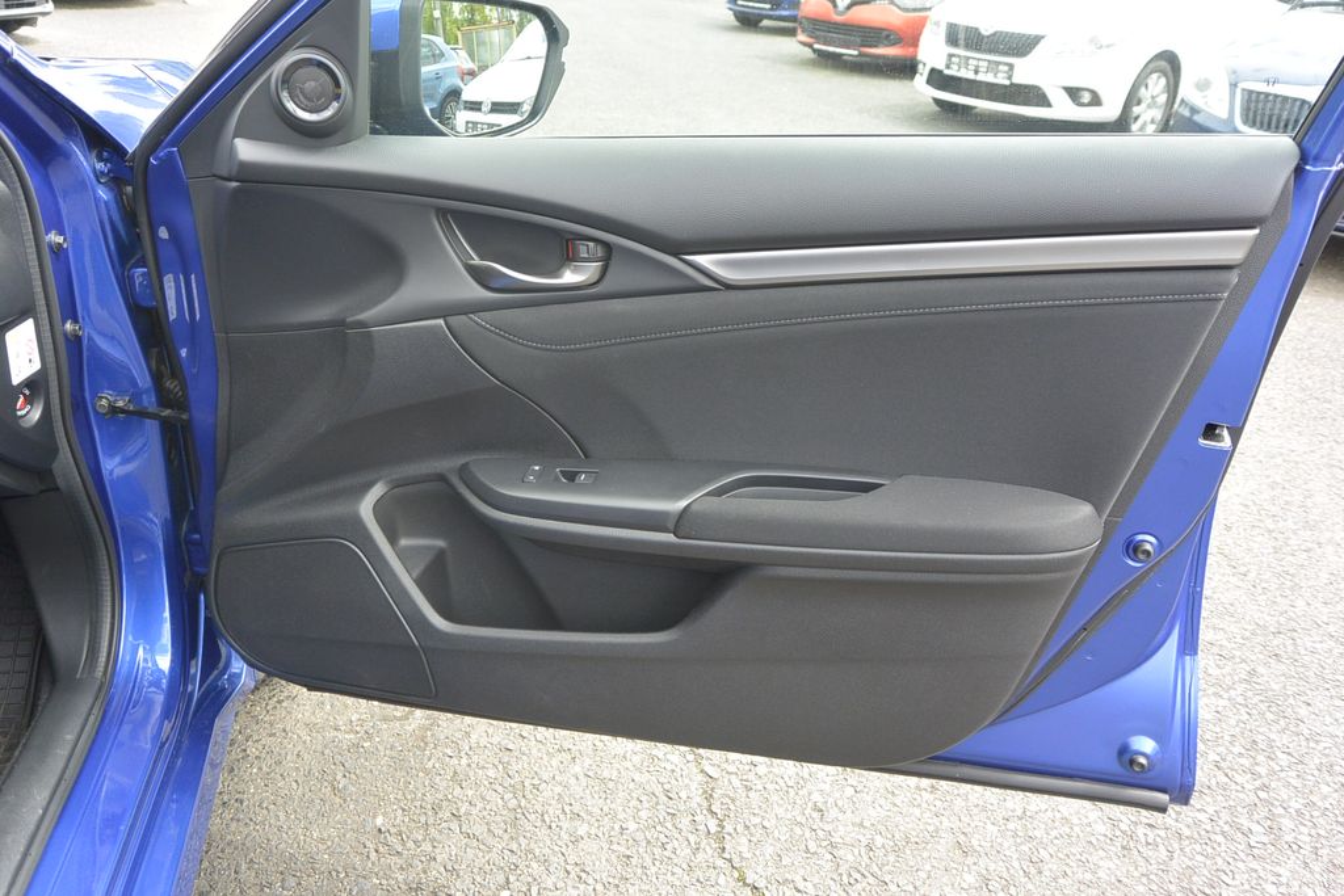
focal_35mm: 29
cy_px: 448
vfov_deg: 45.0
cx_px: 672
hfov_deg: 63.7
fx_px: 1083
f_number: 3.5
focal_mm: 11
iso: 200
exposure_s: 1/250
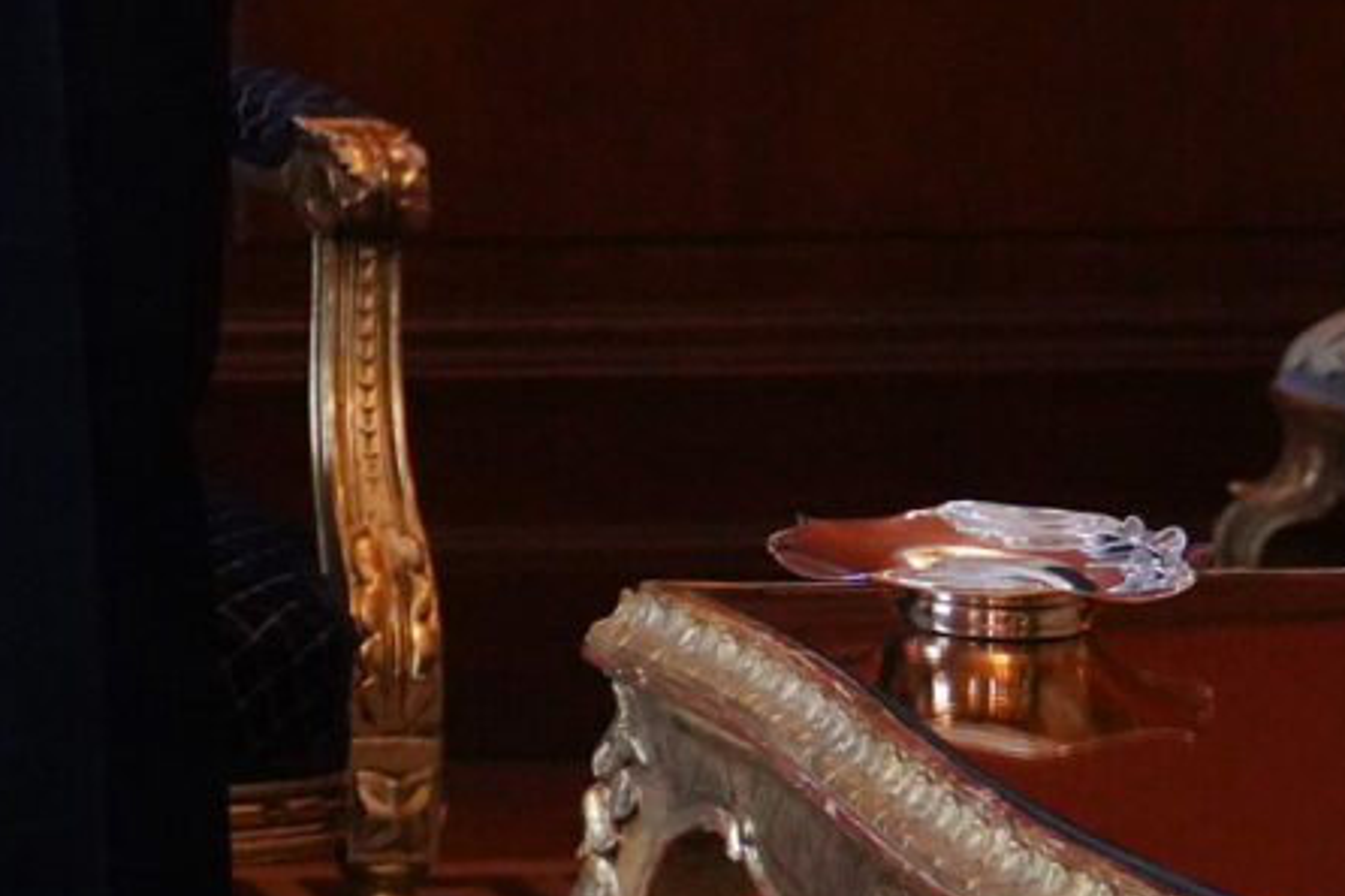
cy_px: -641
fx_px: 6647
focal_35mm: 178
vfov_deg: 7.5
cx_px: -1625
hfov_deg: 10.3
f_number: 3.5
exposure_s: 1/250
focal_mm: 31
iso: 3200
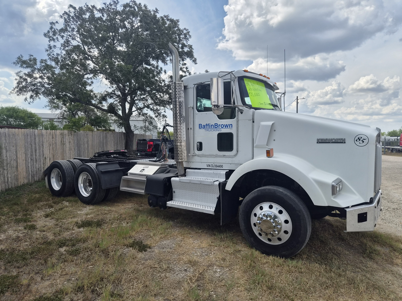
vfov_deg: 58.9
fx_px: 267
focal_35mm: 23
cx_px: 201
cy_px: 150
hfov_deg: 73.9
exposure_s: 1/5248
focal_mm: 5.4
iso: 80
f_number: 1.8
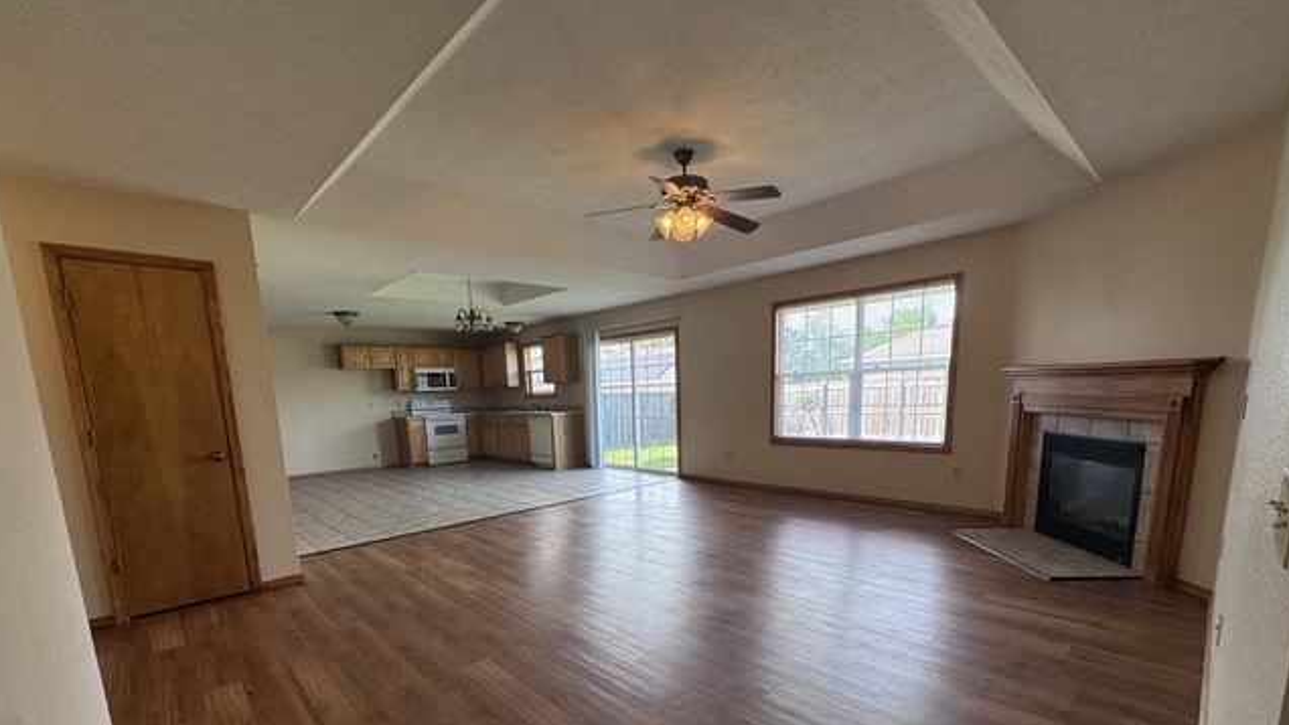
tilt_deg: -9.5
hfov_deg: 99.3
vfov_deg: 65.2
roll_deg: +2.5
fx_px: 547
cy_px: 488
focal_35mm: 16
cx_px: 627
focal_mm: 2.22
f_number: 2.2
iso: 64
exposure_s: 1/120
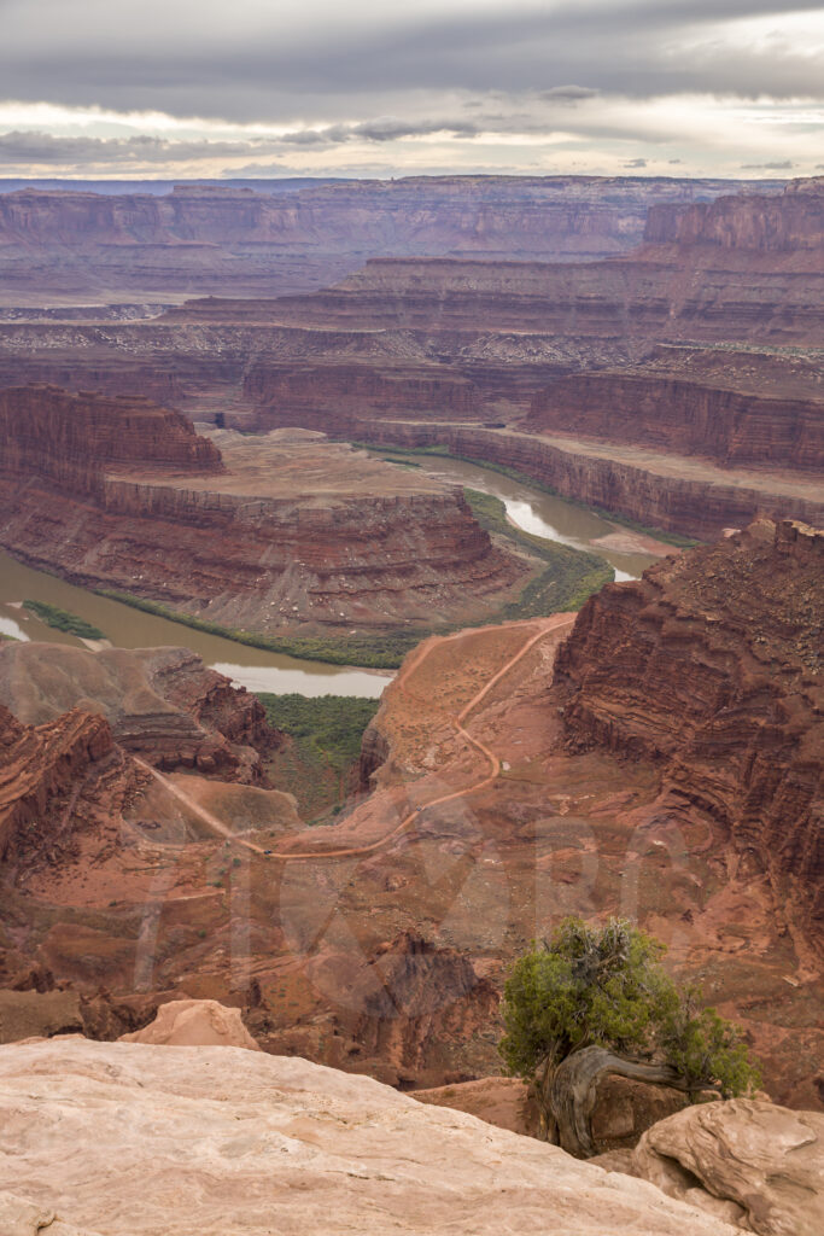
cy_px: 618
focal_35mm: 36
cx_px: 412
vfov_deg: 53.1
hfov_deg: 36.9
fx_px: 1235
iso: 200
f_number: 5
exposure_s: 1/250
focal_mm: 24
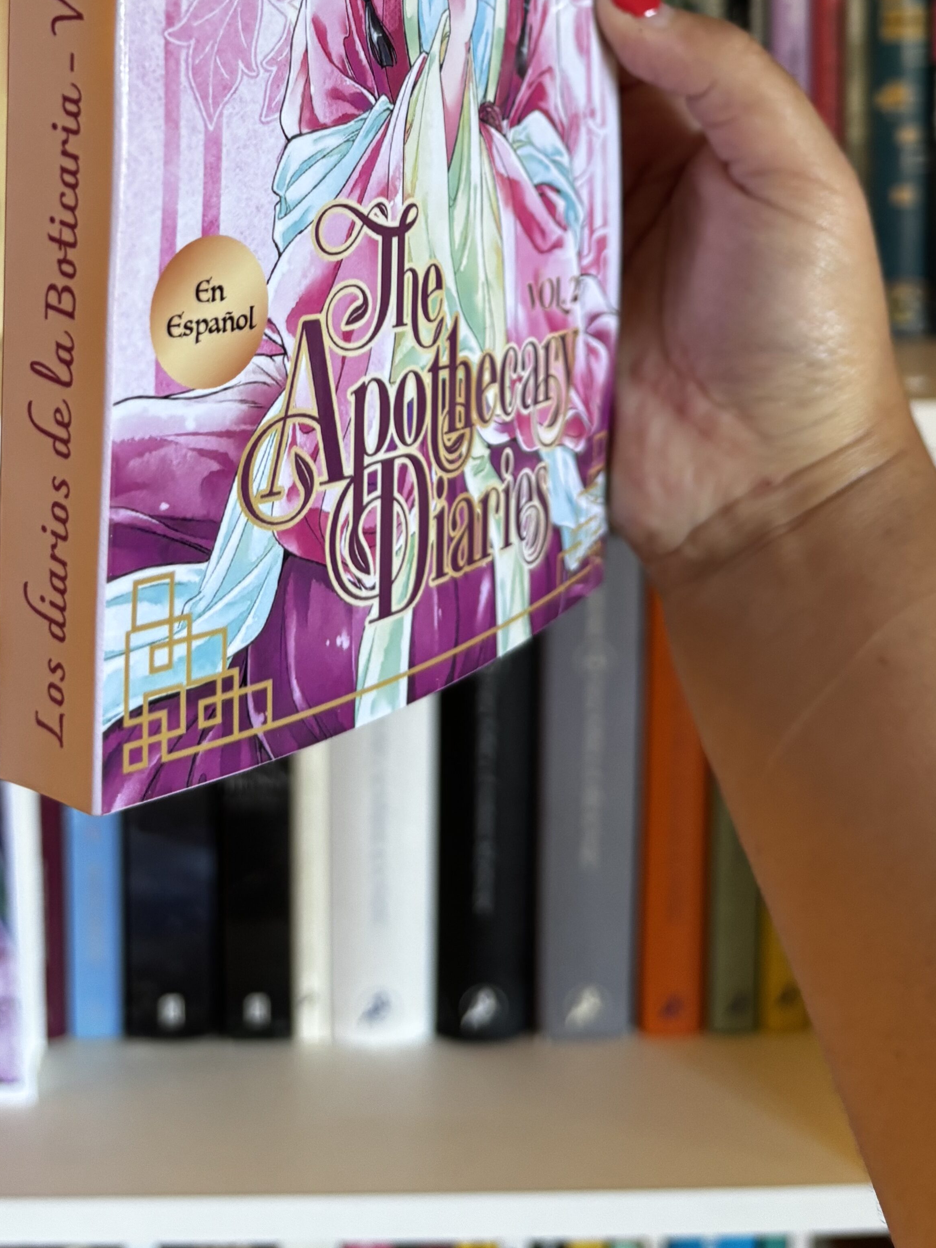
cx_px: 415
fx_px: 1730
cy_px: 97
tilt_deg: -6.7
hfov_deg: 30.2
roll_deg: +0.5
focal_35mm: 48
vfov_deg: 36.8
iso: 125
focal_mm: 5.96
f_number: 1.6
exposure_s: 1/50
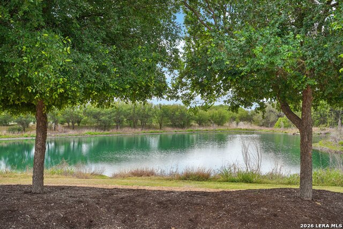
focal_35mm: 33
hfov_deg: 57.2
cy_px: 114
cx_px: 172
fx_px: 314
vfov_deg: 40.0
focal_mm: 33
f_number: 8
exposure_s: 1/80
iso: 100
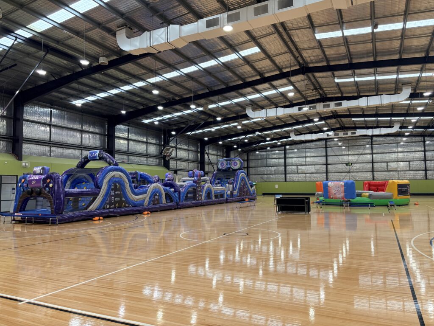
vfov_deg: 53.1
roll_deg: +3.4
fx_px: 326
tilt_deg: +4.3
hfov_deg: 67.3
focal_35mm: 26
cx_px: 217
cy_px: 163
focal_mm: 5.96
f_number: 1.6
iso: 125
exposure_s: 1/100
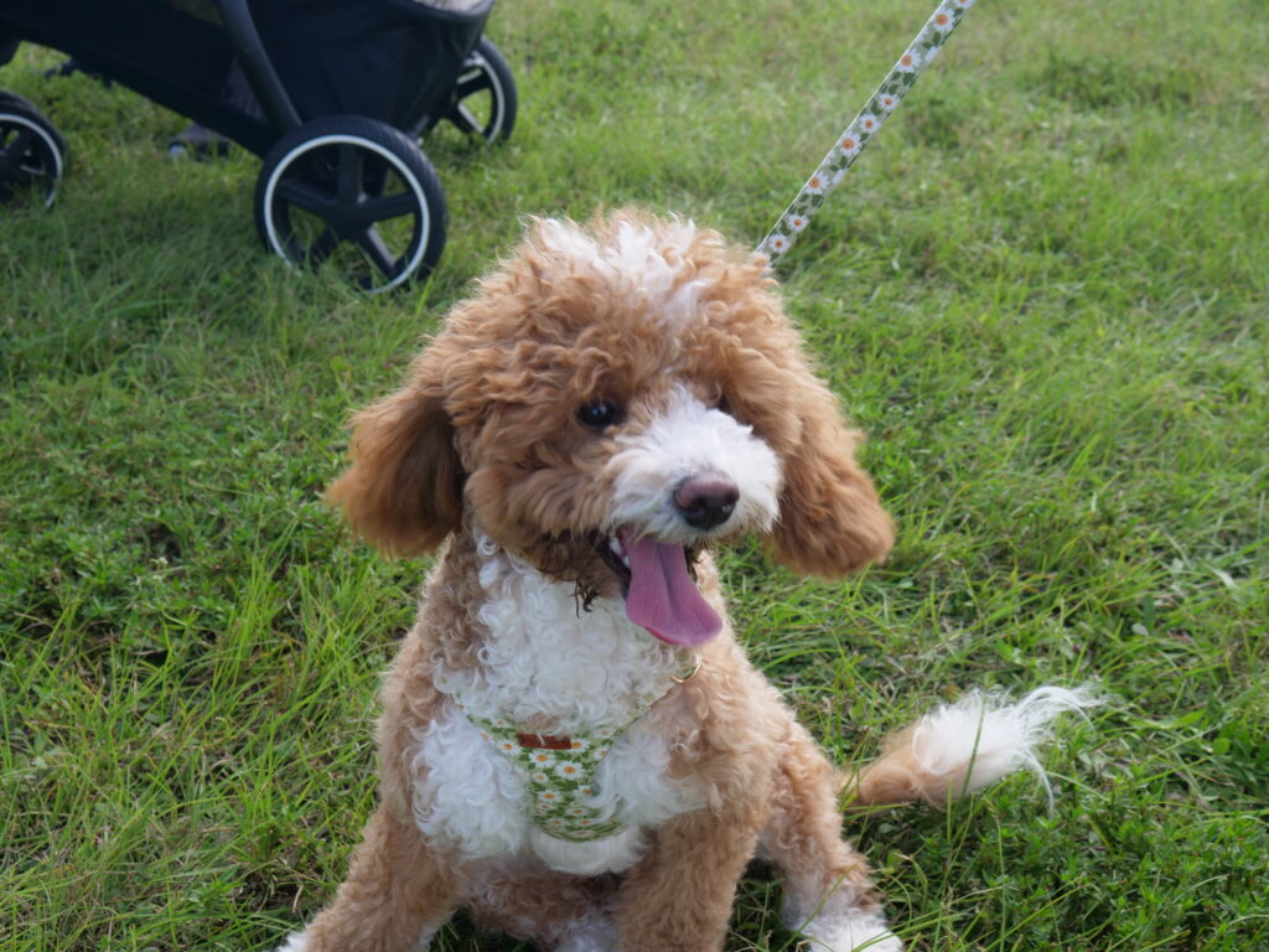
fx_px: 1686
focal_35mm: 46
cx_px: 634
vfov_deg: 31.5
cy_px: 476
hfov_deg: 41.2
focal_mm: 23
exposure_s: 1/160
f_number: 7.1
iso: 200
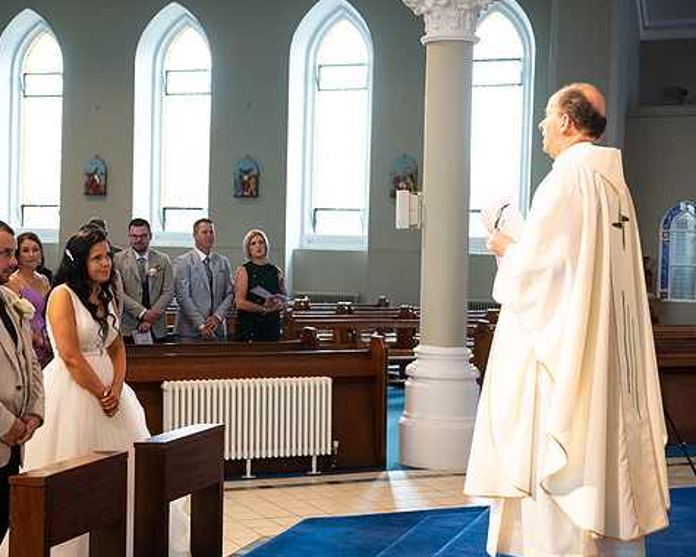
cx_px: 280
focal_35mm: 63
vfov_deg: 24.2
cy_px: 281
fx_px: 1298
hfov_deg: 29.9
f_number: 3.5
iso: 800
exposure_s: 1/160
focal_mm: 55
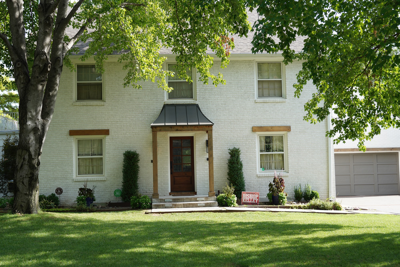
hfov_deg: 41.9
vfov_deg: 28.7
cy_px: 134
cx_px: 200
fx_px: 522
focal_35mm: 47
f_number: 8
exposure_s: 1/100
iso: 200
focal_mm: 47
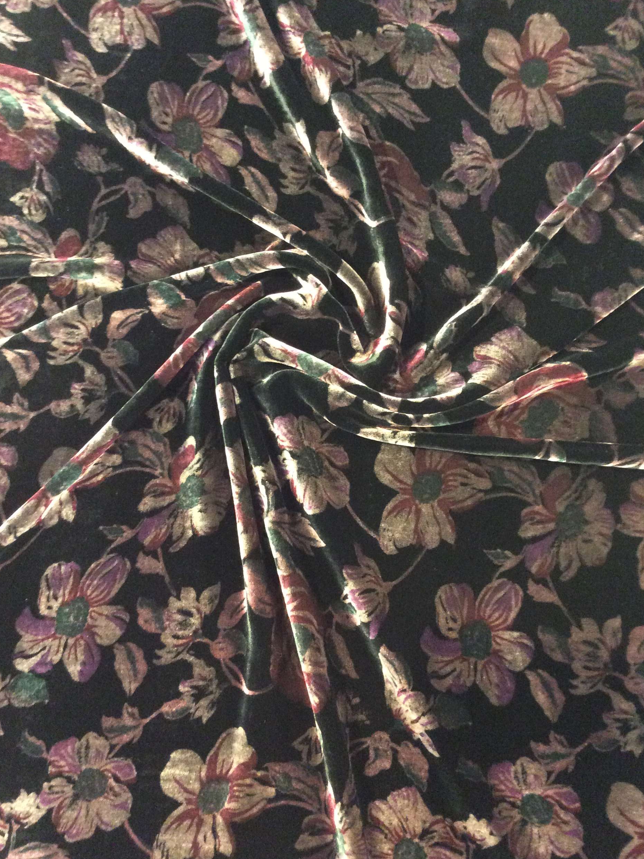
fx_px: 819
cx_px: 326
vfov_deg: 55.4
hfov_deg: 42.9
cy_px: 440
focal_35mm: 33
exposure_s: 1/15
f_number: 2.4
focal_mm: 3.3
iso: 320
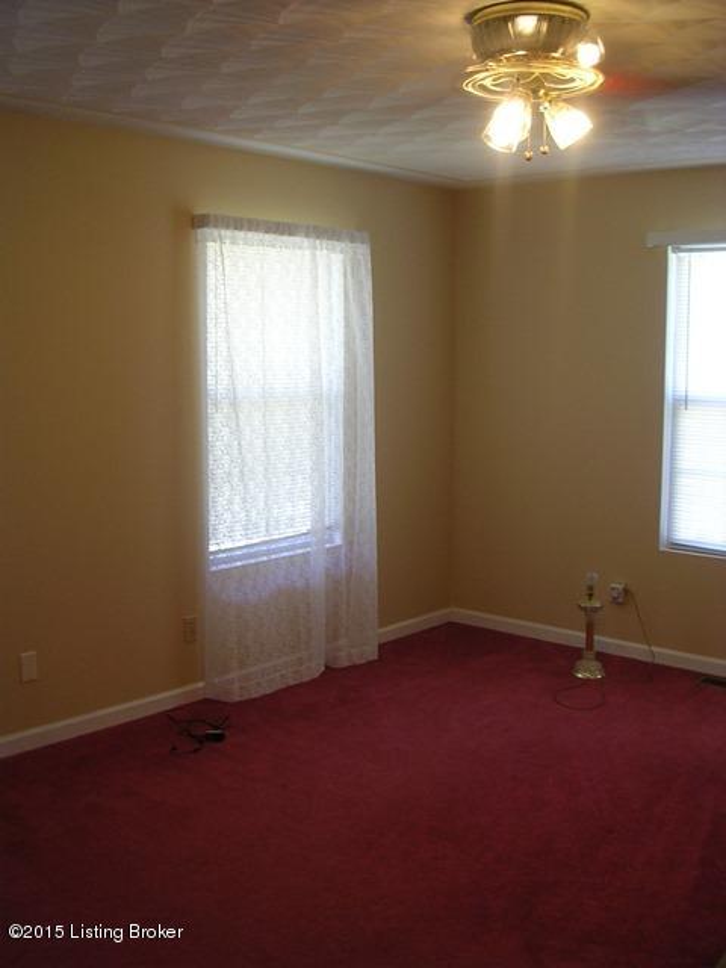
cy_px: 484
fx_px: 1063
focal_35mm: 38
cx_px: 363
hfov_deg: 37.7
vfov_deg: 49.0
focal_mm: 5.8
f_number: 2.8
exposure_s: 1/9.6
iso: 50
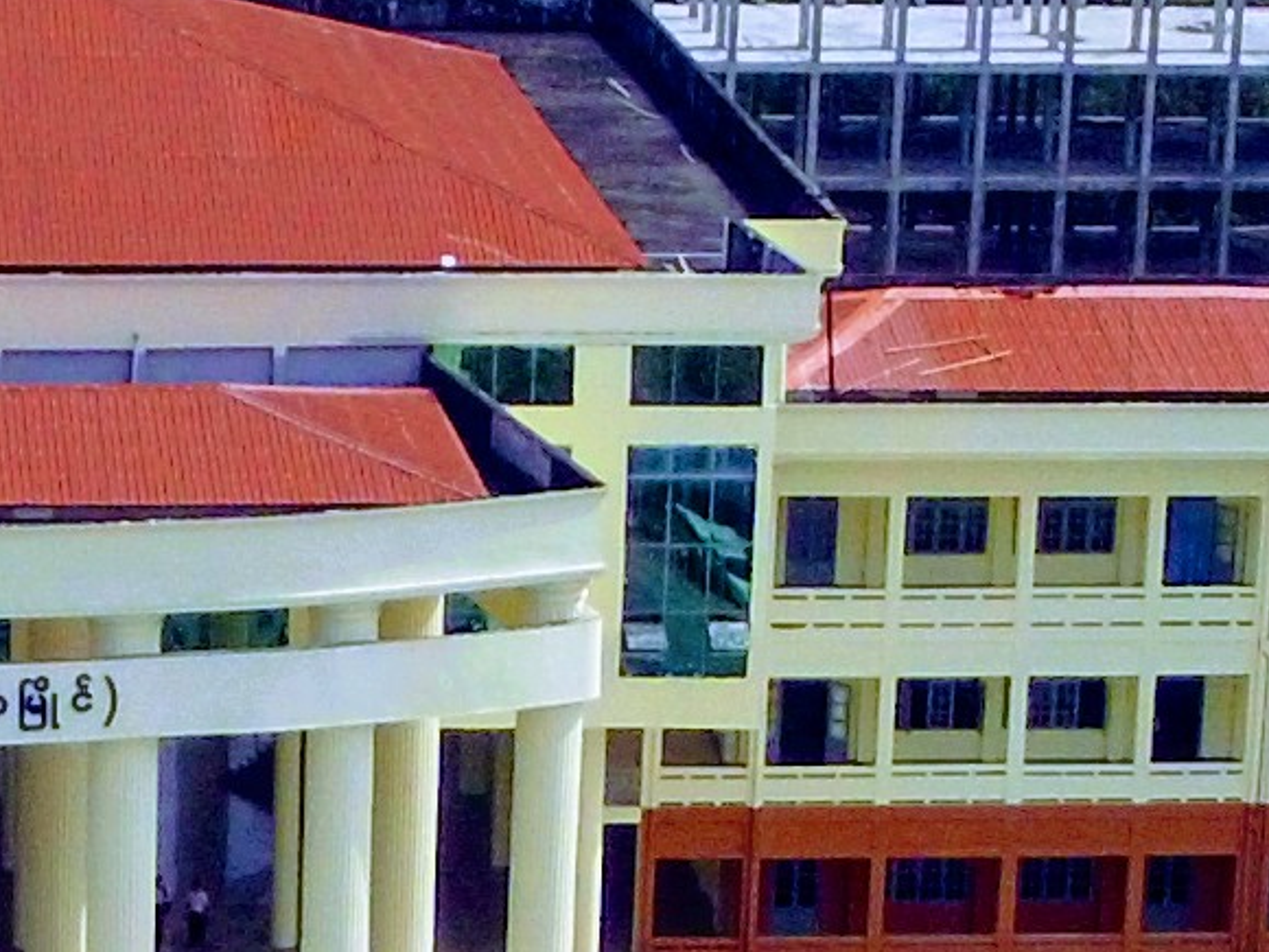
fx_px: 5059
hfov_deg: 14.1
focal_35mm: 138
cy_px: 825
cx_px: 53
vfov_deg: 10.7
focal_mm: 3.61
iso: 100
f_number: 2.8
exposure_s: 1/1880
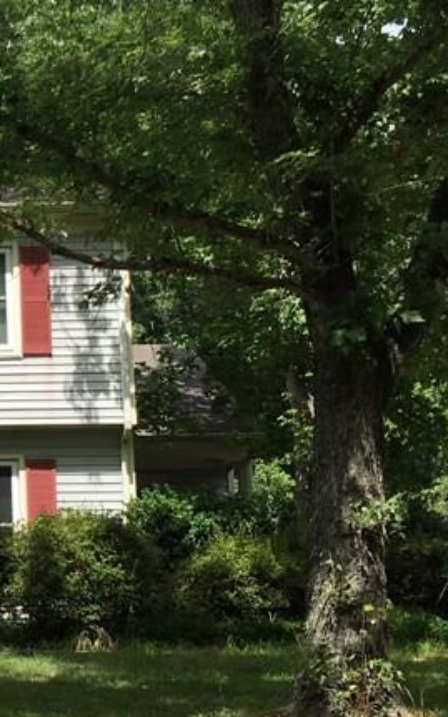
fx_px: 1427
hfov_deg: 16.1
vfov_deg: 28.2
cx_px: -255
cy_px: 372
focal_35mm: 73
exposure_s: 1/1026
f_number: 2.2
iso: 25
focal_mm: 4.15
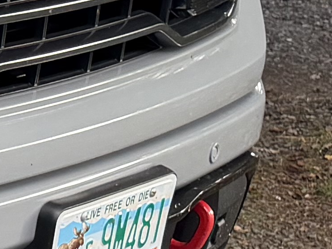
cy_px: -22
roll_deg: +3.0
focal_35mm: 184
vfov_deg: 8.0
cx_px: -558
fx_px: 1765
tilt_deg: -7.7
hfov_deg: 9.2
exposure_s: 1/191
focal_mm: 6.76
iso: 200
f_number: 1.78
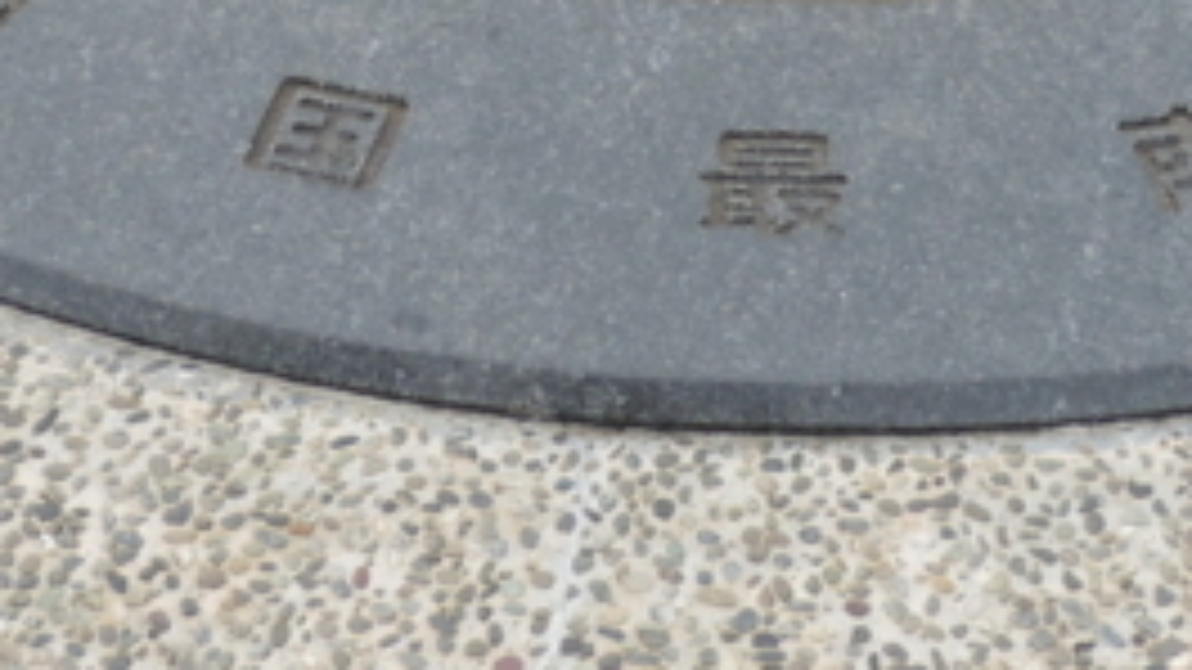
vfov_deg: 10.2
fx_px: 3634
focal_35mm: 115
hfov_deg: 18.6
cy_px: -306
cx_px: 711
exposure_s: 1/500
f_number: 3.3
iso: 80
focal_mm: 6.2
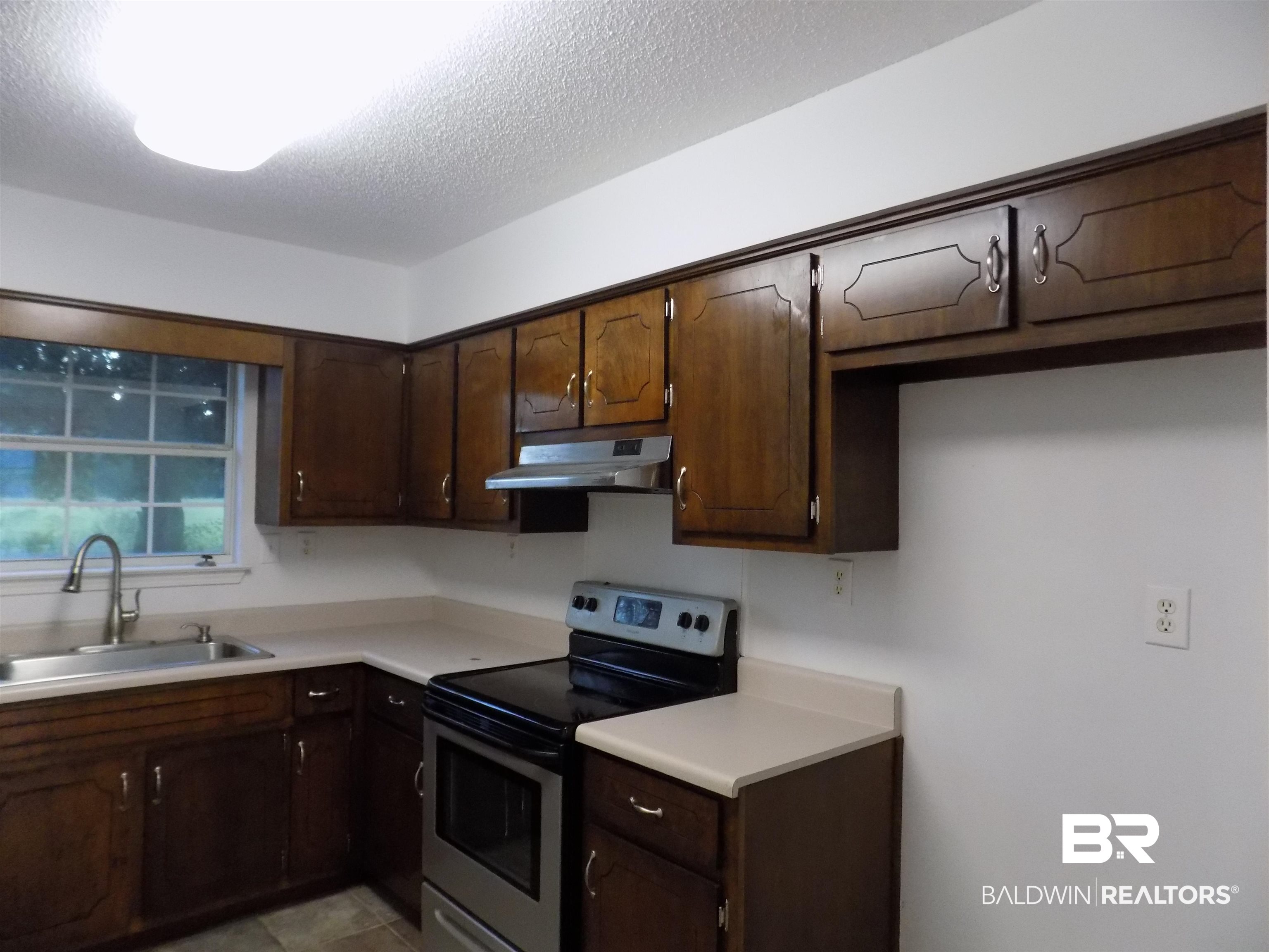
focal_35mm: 23
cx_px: 634
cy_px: 476
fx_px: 843
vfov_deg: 58.9
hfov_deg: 73.9
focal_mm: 4
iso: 400
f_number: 3.1
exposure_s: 1/25
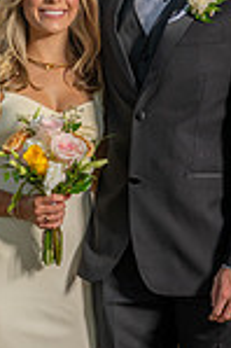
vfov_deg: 15.8
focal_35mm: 130
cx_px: 133
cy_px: 196
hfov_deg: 10.5
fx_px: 1254
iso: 100
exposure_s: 1/125
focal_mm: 43
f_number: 5
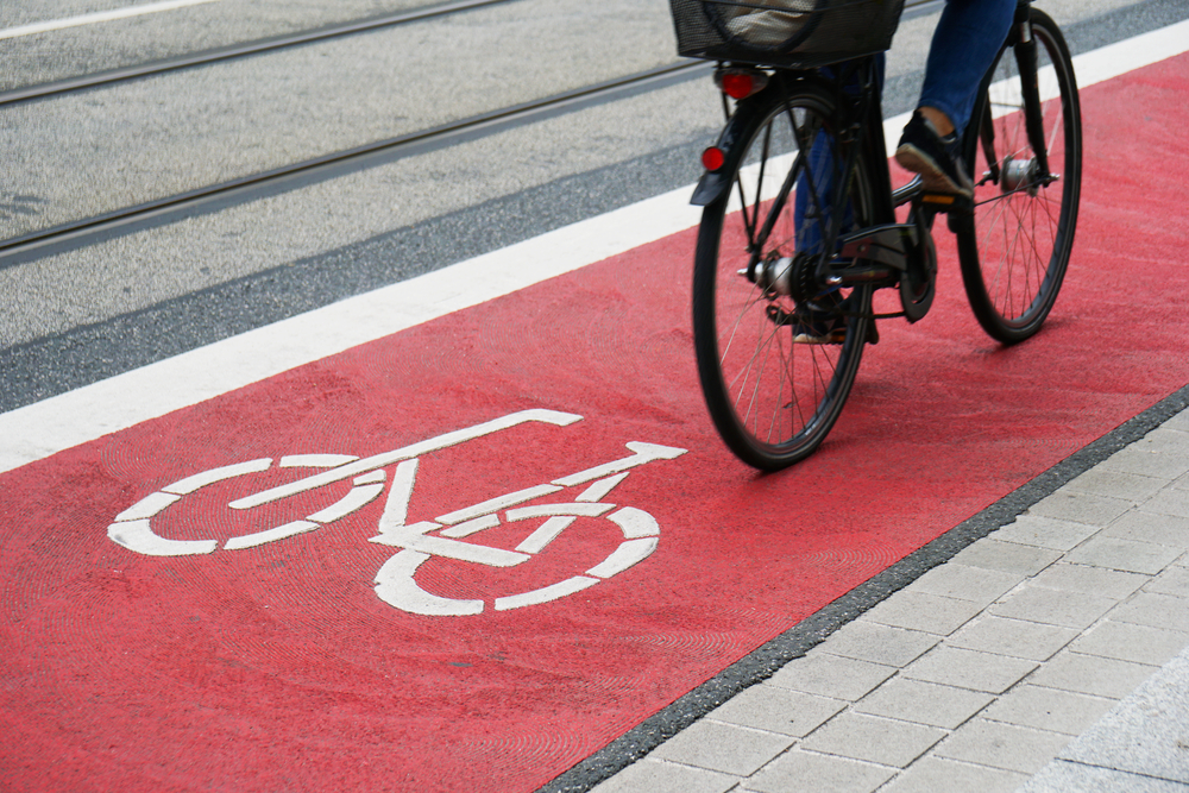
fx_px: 3121
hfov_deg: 21.6
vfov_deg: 14.5
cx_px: 594
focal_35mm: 94
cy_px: 396
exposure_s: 1/200
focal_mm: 63
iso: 100
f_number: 4.5
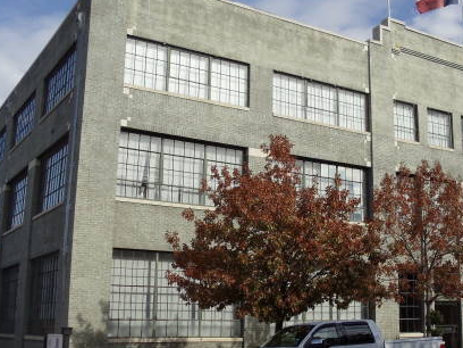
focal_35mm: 69
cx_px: 313
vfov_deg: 21.3
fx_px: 923
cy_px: 179
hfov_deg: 28.0
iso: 100
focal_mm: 6
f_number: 7.1
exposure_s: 1/400
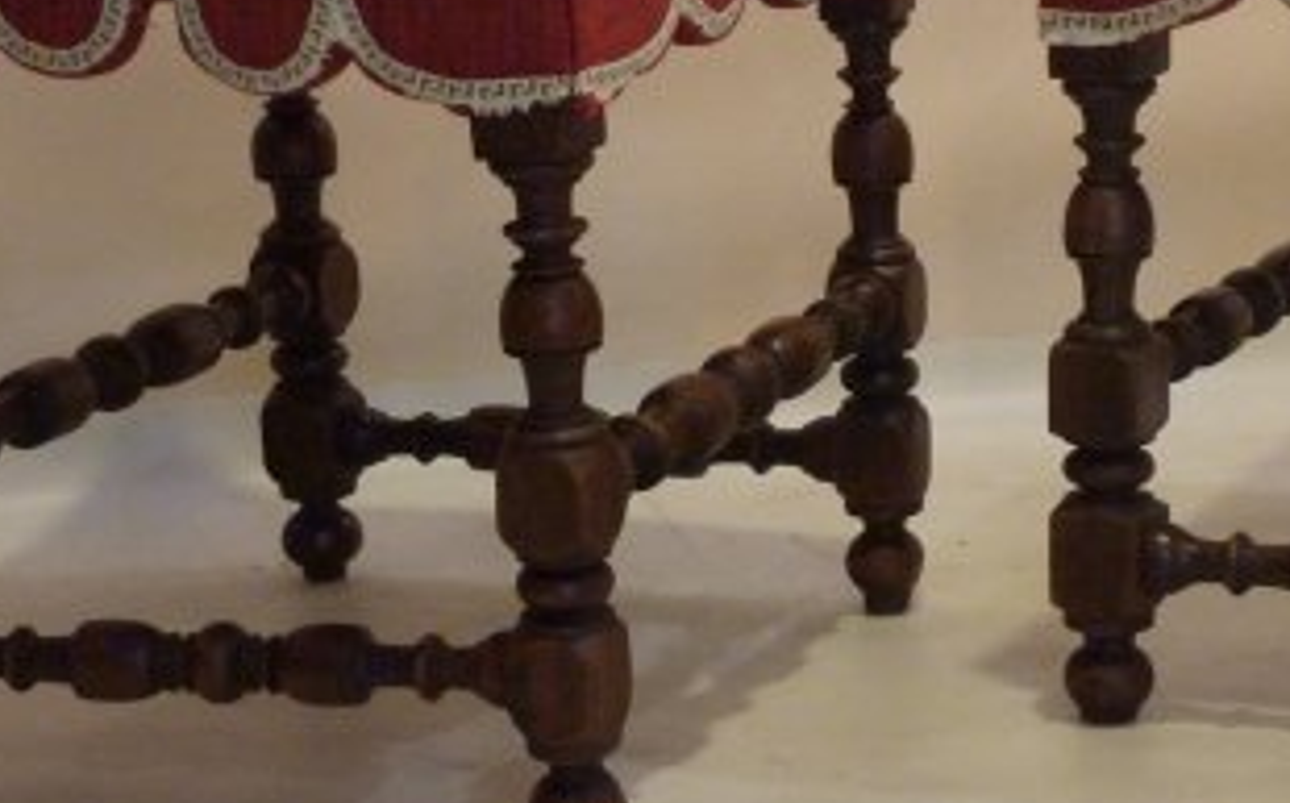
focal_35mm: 113
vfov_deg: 11.5
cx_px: 886
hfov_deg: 18.4
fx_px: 3968
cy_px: 204
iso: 400
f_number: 3.9
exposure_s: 1/20
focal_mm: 9.1
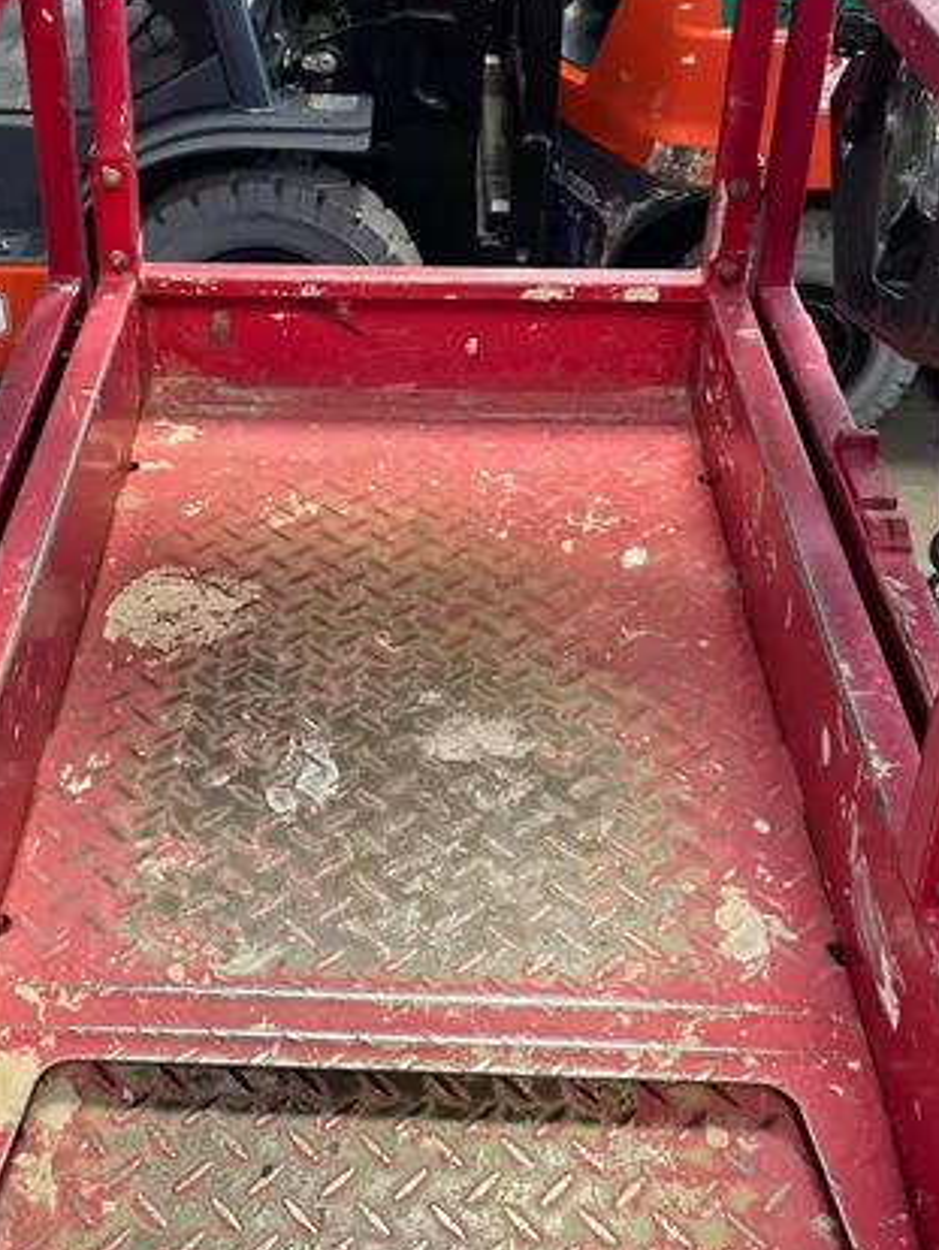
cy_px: 439
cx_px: 332
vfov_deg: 40.8
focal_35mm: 46
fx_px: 1662
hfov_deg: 31.4
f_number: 1.6
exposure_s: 1/60
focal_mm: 4.2
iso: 250
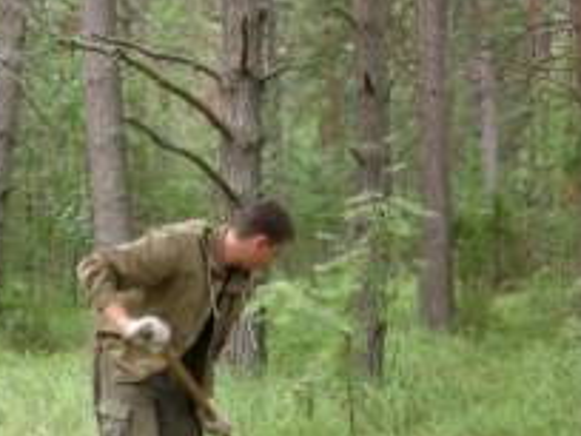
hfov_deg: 24.7
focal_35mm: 79
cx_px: 231
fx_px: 1326
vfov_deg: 18.4
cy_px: 376
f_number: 3
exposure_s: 1/59.1
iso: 64
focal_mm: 7.5
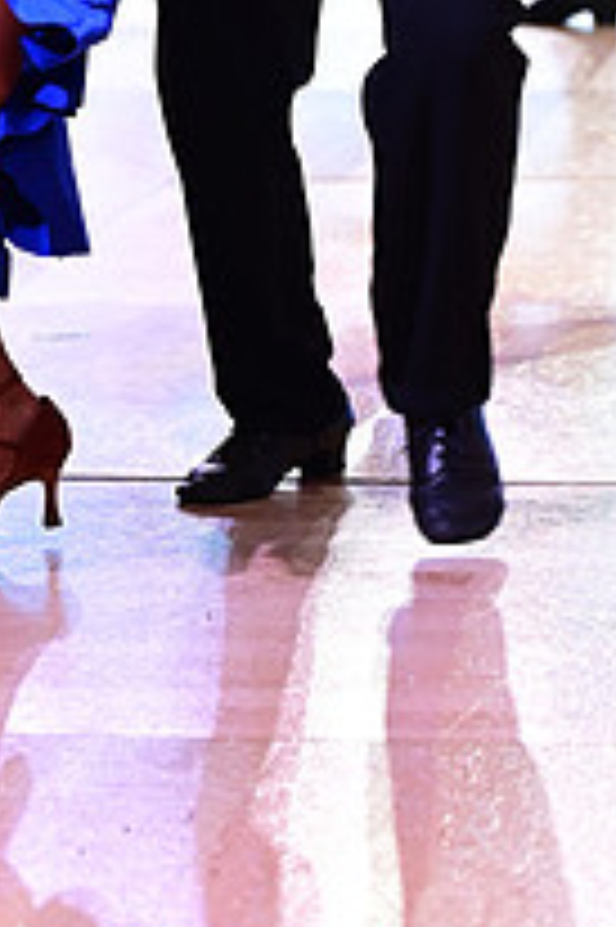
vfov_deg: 10.2
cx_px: 166
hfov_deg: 7.0
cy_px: -292
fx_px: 5064
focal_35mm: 197
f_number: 3.2
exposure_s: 1/400
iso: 1600
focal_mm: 70
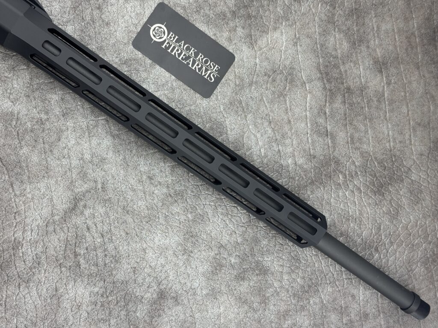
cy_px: 164
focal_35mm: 48
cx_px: 219
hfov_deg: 39.7
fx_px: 607
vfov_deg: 30.3
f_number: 1.78
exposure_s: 1/121
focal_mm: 6.76
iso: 50
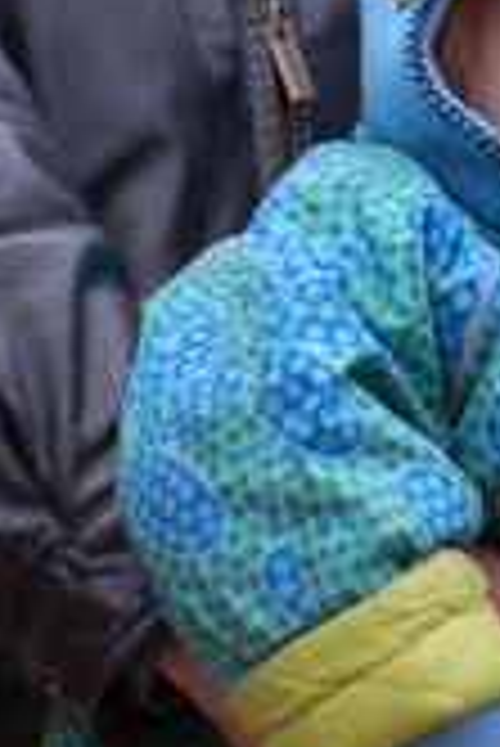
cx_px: 293
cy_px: -99
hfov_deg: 1.2
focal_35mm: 1119
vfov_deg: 1.8
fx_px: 23268
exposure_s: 1/250
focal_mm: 165
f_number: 5.3
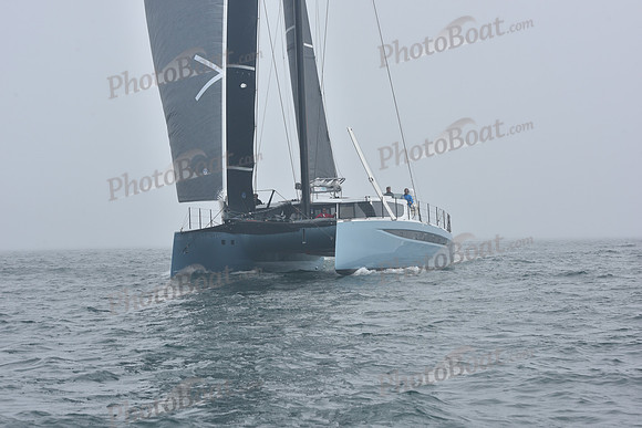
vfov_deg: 14.9
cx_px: 321
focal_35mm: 92
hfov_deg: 22.1
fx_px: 1641
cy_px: 214
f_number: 11
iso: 250
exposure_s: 1/800
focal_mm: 92
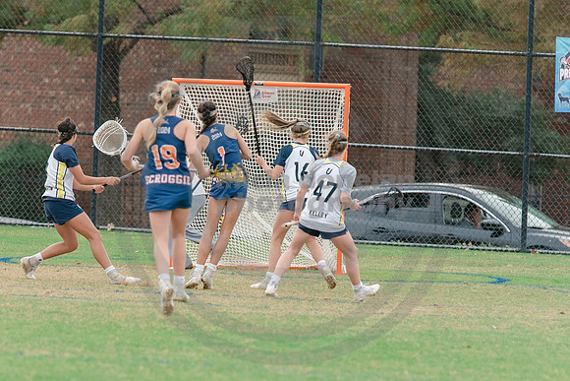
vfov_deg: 2.7
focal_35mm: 512
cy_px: 358
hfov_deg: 4.0
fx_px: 8115
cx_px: 238
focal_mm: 200
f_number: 2.8
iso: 360
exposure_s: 1/1250
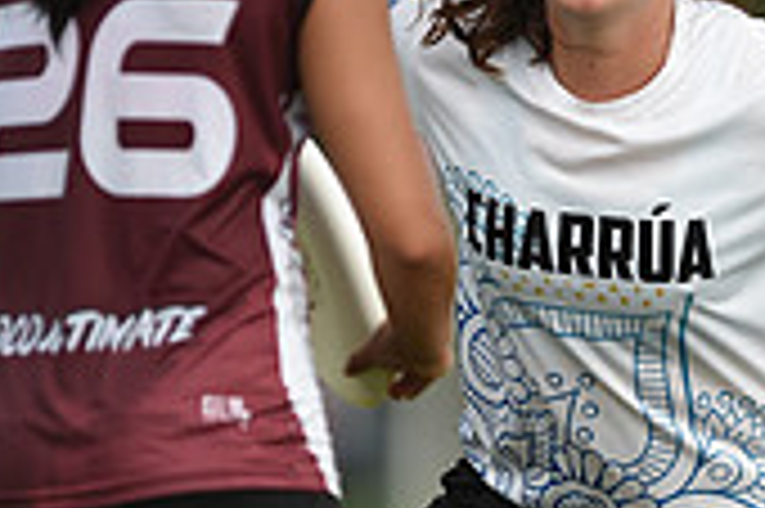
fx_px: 28978
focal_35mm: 1365
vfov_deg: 1.0
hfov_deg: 1.5
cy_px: 202
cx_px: 576
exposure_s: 1/2500
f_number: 2.8
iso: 160
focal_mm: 400
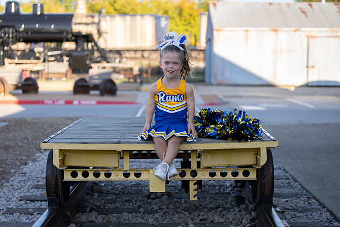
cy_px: 114
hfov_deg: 28.4
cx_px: 170
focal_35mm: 71
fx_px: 672
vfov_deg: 19.2
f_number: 2.8
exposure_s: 1/320
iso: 100
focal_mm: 70
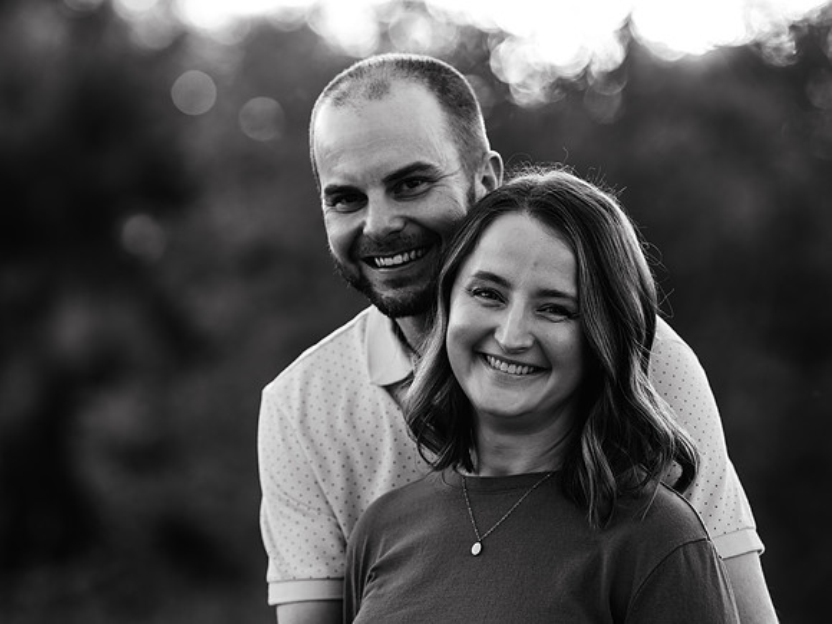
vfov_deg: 7.8
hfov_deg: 10.4
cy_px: 312
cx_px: 416
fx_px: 4578
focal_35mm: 190
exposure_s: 1/160
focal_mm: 176
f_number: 4
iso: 160
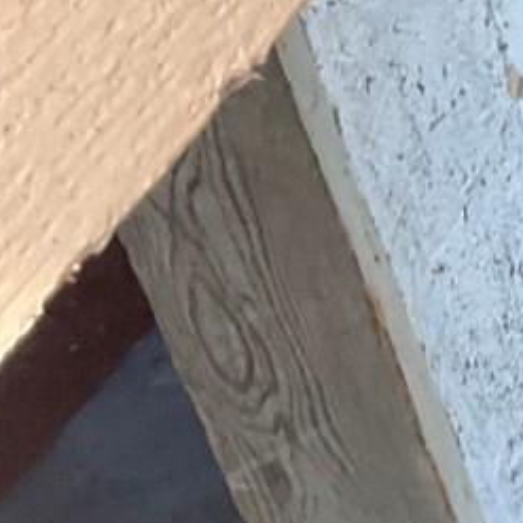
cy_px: 656
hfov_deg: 8.6
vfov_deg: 10.3
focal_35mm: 166
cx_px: 1628
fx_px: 2838
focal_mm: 3
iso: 64
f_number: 1.8
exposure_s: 1/60
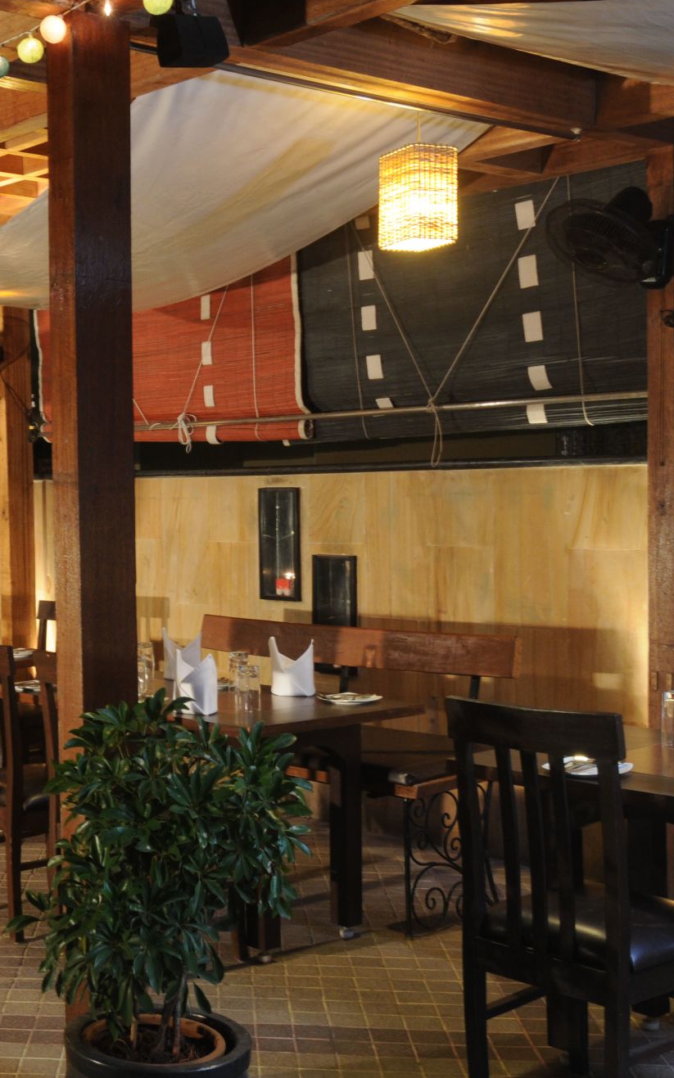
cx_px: -13
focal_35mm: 51
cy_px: 541
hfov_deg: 24.1
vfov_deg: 39.6
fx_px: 1499
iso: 500
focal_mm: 22
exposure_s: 1/2.5
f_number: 8
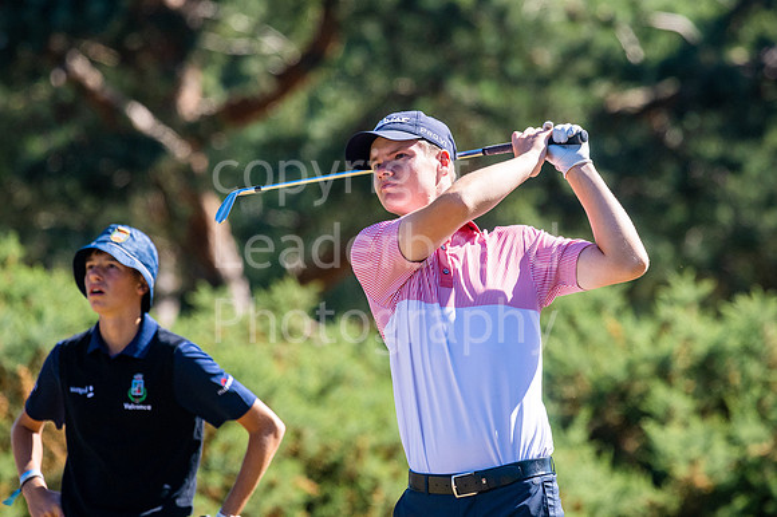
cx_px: 441
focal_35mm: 511
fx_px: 11022
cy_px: 223
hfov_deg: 4.0
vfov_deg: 2.7
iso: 250
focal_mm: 300
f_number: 5
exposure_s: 1/2000
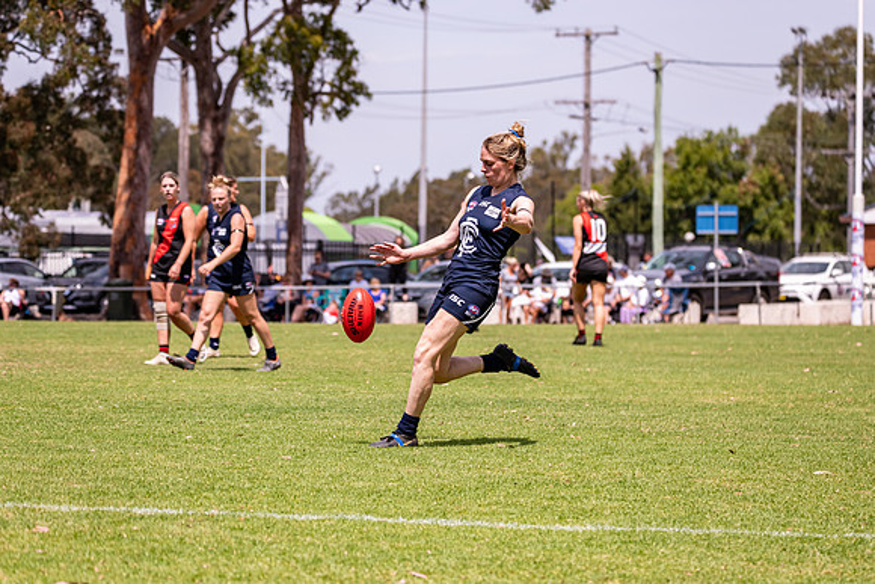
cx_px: 438
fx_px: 3890
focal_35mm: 160
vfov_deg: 8.6
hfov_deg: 12.8
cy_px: 292
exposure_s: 1/4000
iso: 800
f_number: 6.3
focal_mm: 160
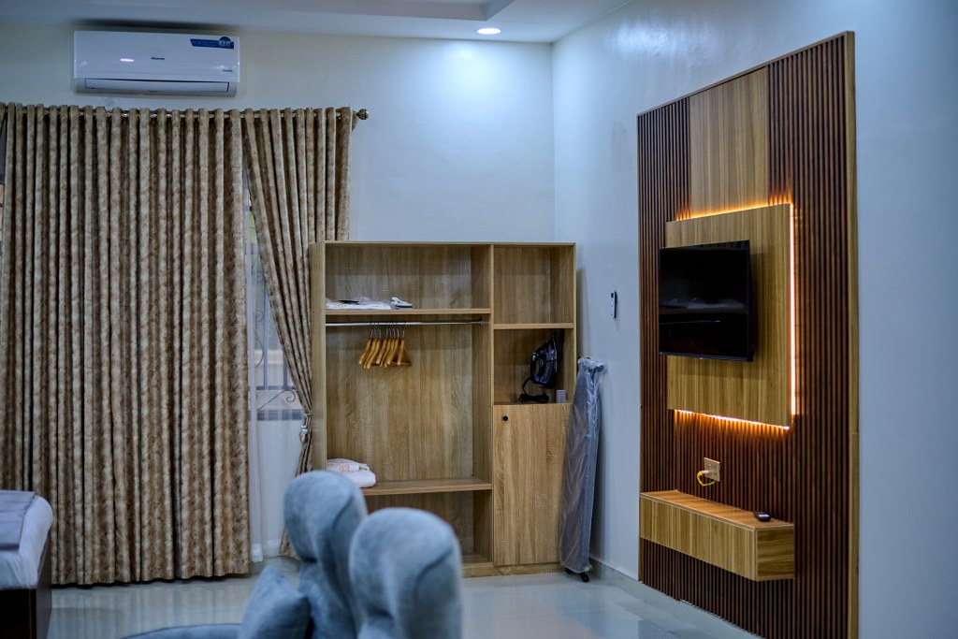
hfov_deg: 39.6
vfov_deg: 27.0
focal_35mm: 50
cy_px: 320
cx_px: 479
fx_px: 1331
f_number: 2
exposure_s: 1/200
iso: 400
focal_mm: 50
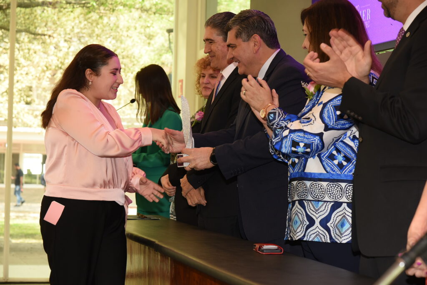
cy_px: 142
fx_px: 1092
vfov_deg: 14.9
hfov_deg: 22.1
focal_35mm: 92
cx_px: 214
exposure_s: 1/100
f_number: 7.1
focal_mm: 92
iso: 800
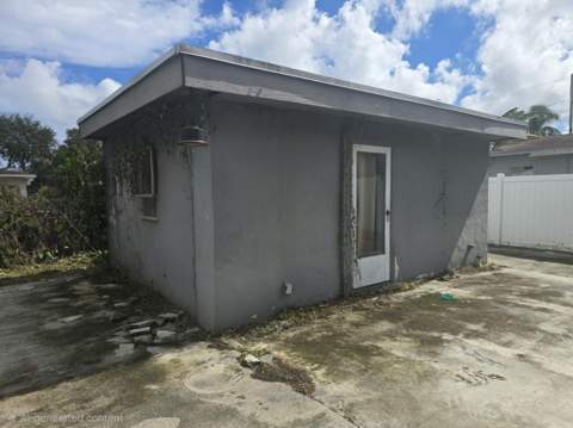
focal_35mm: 23
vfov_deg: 58.8
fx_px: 380
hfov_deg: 74.0
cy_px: 214
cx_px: 286
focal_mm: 6.3
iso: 12
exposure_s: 1/1250
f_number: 1.7
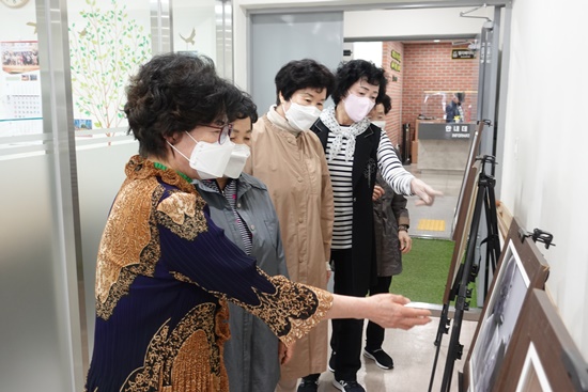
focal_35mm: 34
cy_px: 196
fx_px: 555
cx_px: 294
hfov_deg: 55.8
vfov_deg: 38.9
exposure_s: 1/40
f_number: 2.8
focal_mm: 13.24
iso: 500
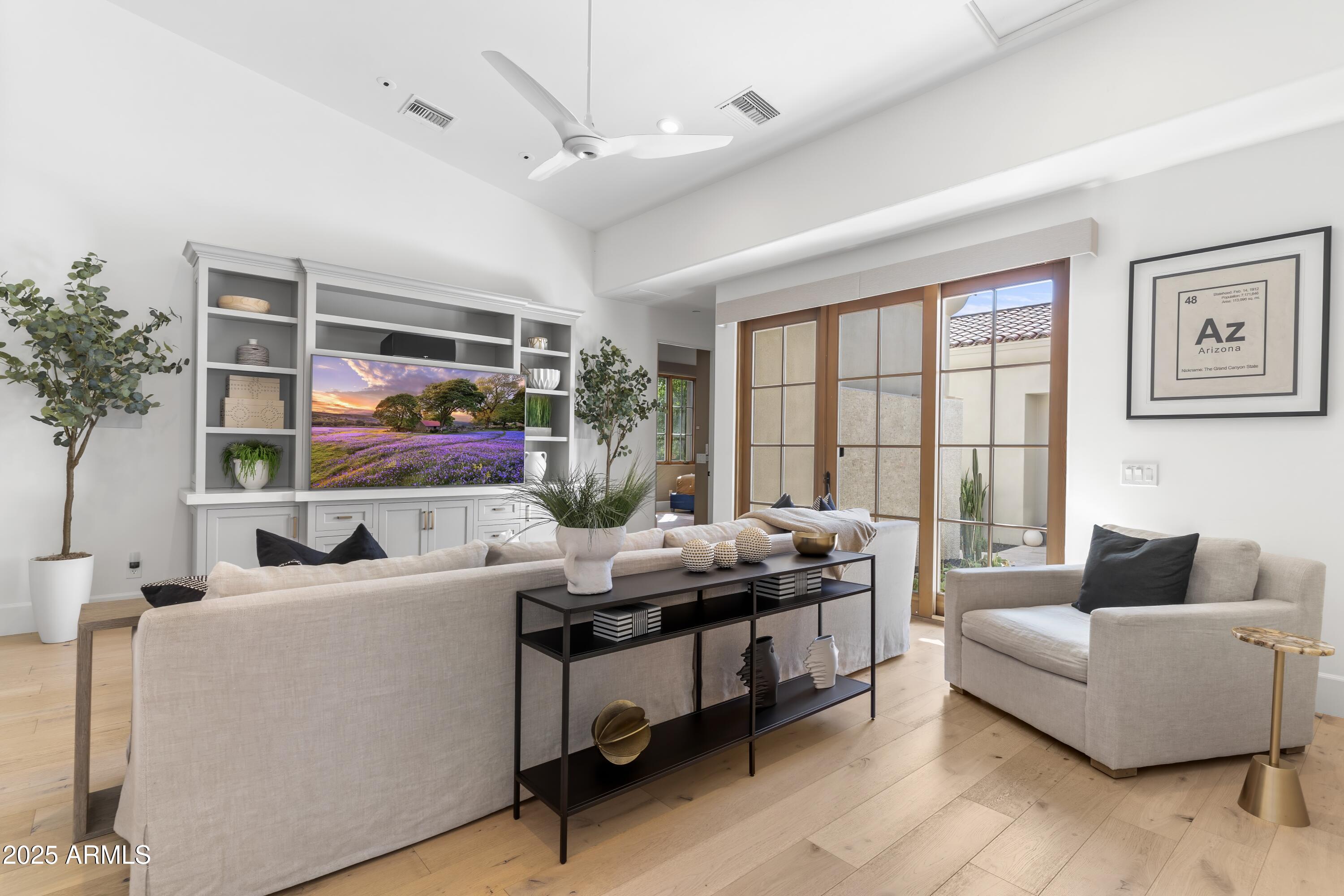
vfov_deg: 70.4
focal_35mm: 17
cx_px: 672
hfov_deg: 93.3
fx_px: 635
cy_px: 448
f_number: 8
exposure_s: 1/3.33
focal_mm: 17
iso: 400
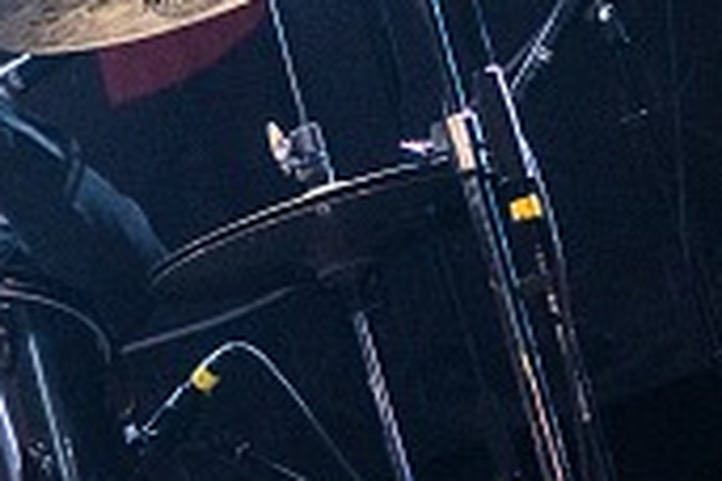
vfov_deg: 4.7
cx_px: -84
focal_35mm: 295
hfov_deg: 6.9
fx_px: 5916
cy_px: 335
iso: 1250
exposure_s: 1/80
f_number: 2.8
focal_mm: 70
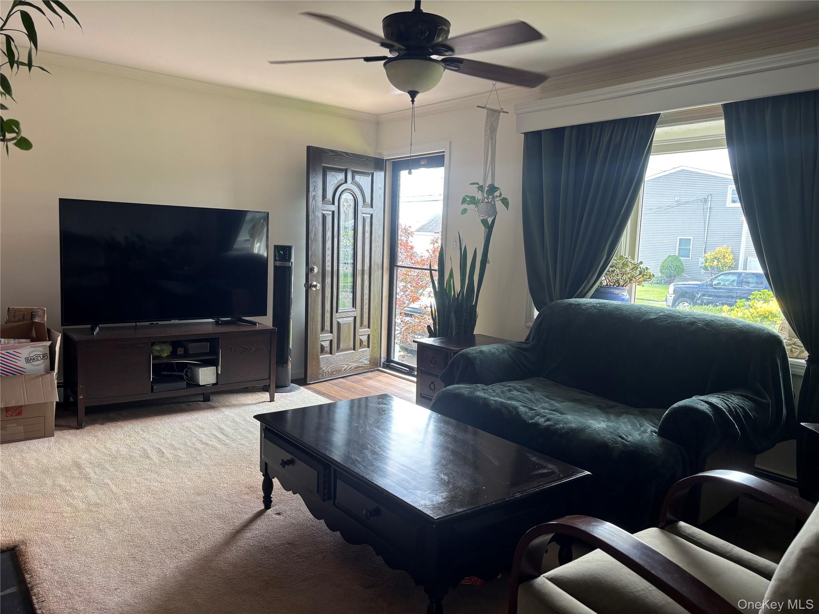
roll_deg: -2.6
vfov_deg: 53.1
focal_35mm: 26
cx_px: 410
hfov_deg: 67.3
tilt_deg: -6.4
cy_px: 307
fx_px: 615
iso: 64
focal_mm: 5.96
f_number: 1.6
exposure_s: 1/120
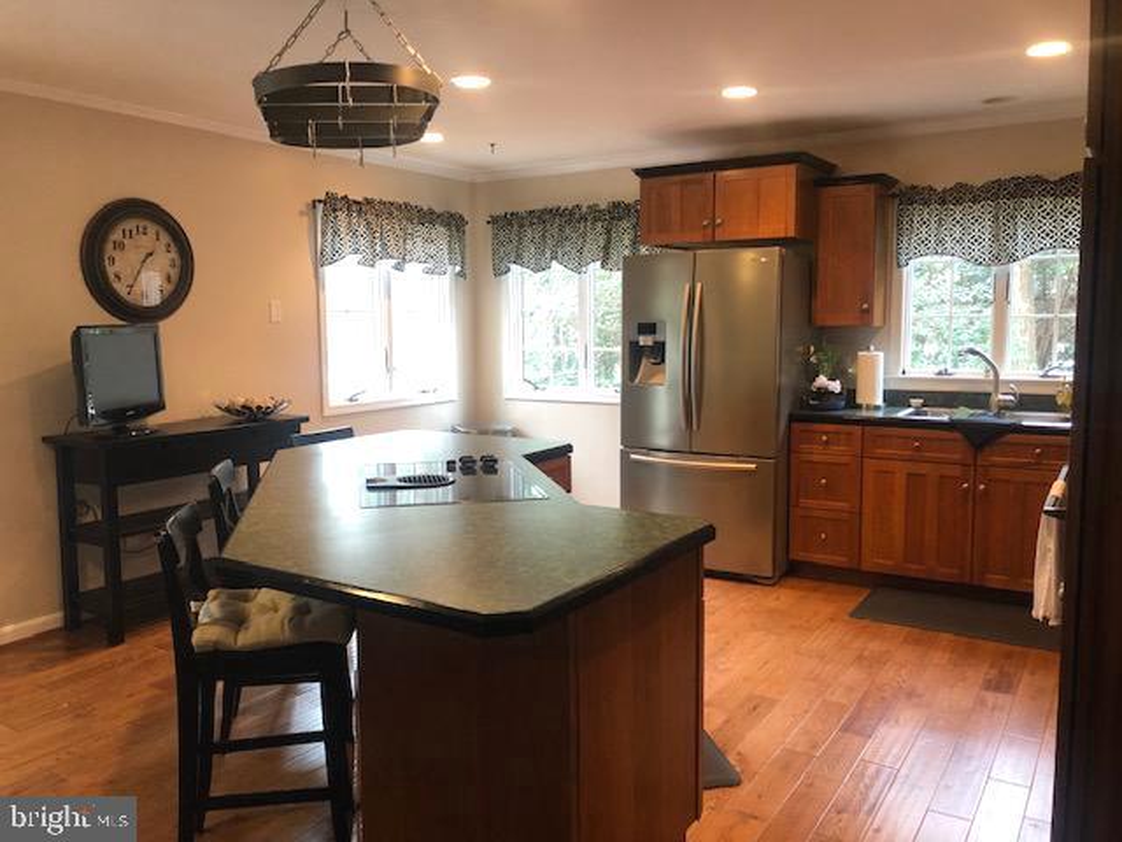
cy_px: 421
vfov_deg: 49.7
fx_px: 908
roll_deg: +0.1
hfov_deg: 63.4
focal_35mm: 28
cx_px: 561
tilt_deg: -5.9
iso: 40
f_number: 1.8
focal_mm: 3.99
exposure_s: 1/15
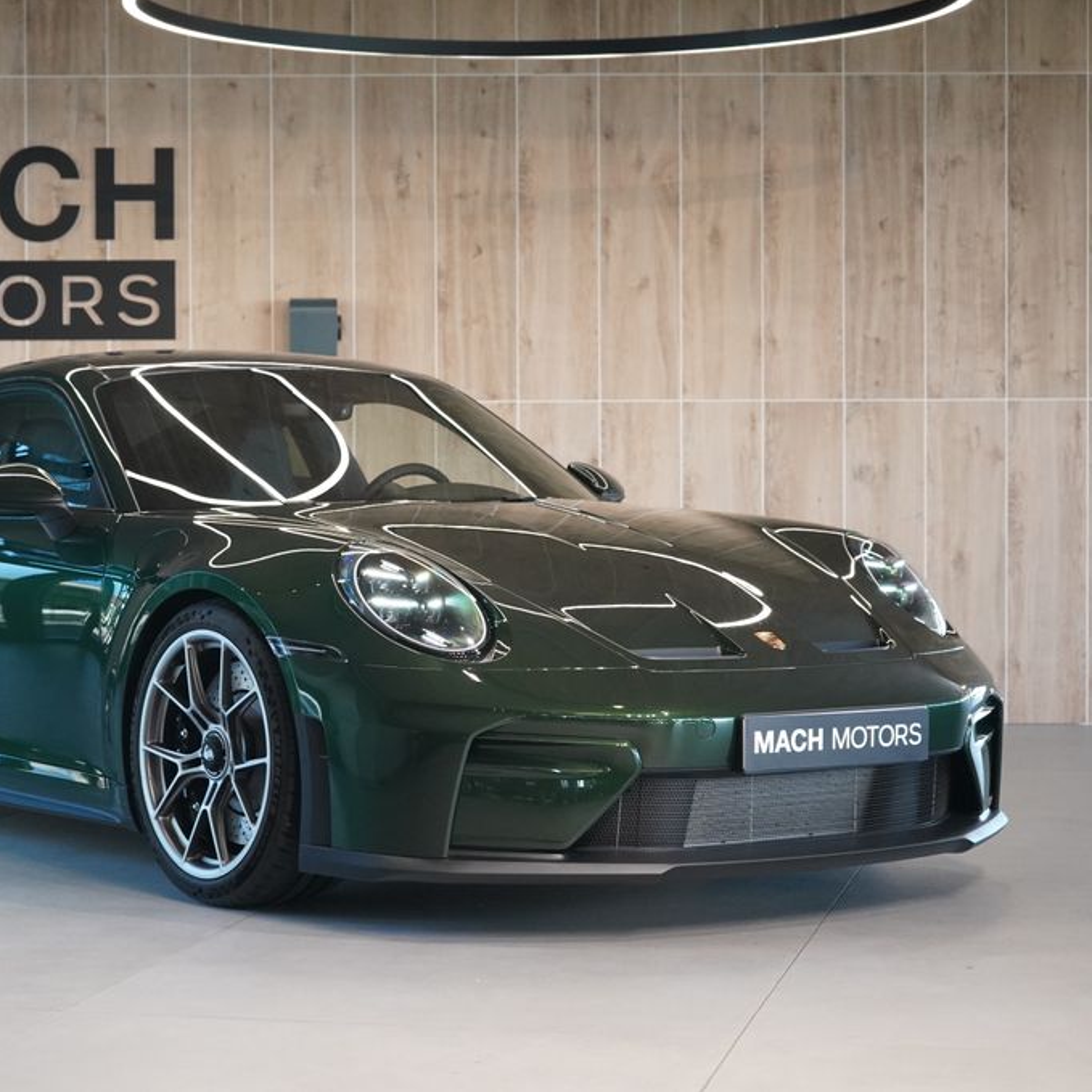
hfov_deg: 21.1
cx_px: 359
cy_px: 544
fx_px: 2927
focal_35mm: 82
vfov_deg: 21.1
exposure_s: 1/160
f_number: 5.6
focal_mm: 64
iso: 5000
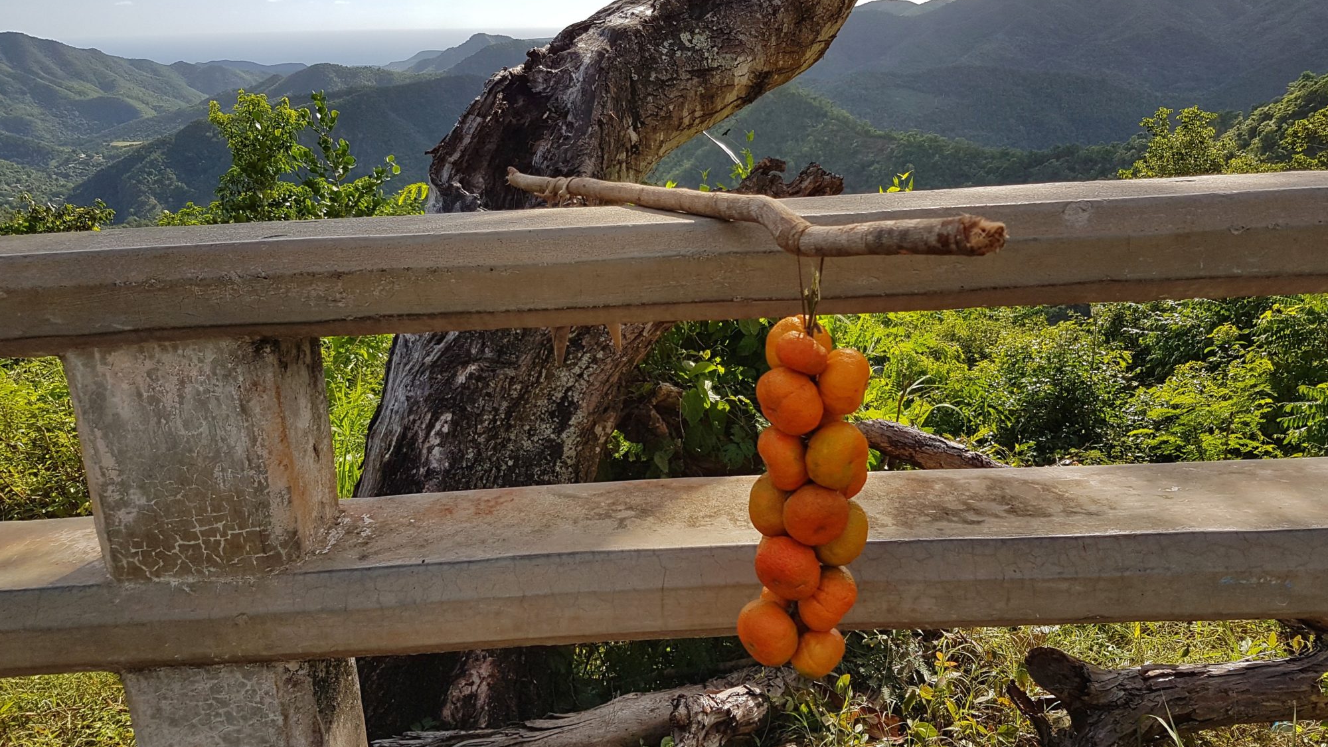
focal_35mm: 29
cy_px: 311
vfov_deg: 40.1
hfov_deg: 66.1
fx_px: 1021
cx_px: 675
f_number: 1.7
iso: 40
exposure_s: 1/2056
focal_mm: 4.2
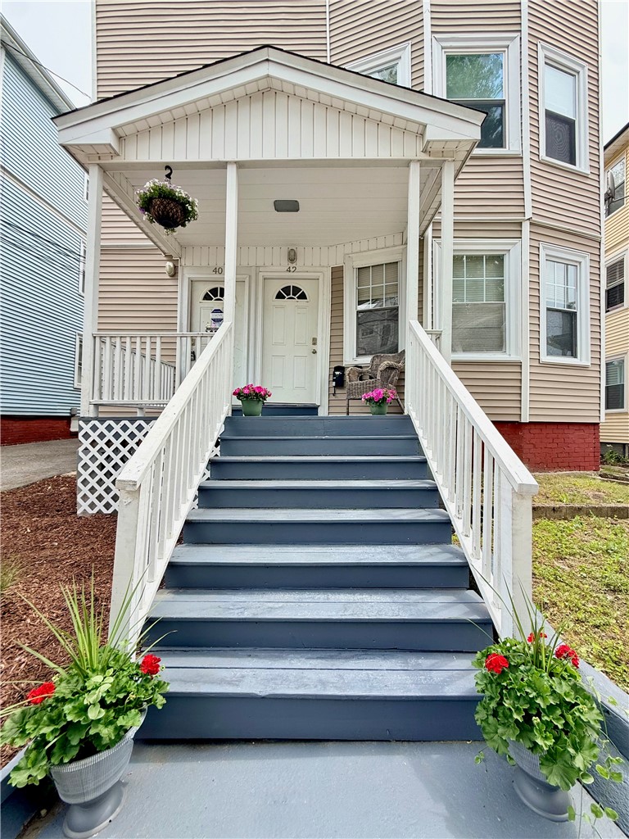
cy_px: 420
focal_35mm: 14
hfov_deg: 85.7
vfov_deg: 102.1
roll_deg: -1.3
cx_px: 314
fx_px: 339
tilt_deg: +1.5
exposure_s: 1/427
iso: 50
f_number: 2.2
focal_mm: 2.22
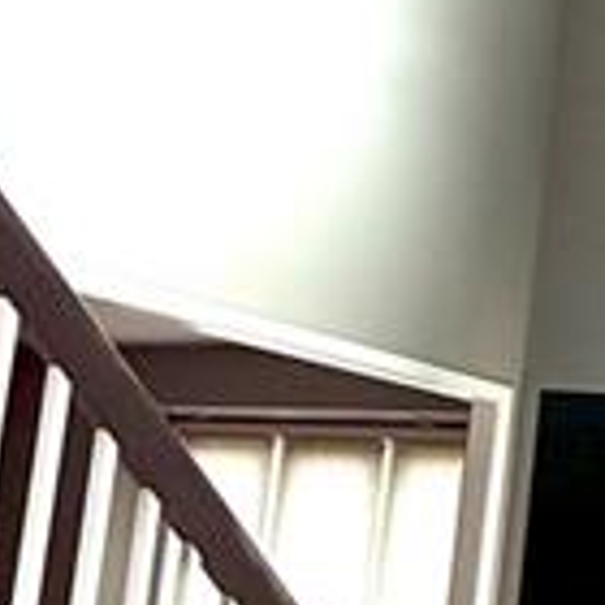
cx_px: 778
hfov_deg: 22.7
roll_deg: -5.6
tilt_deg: +8.9
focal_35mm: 68
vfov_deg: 25.2
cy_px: 424
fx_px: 1345
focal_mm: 2.22
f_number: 2.2
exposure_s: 1/214
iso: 50
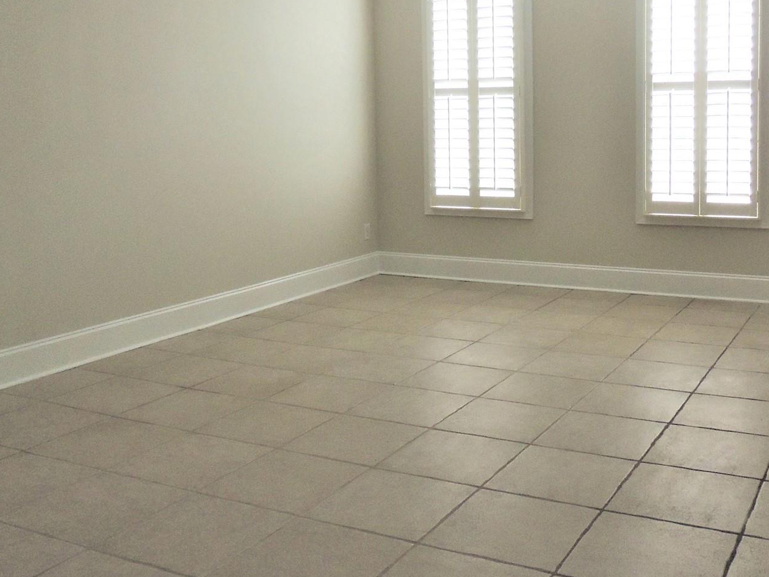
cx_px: 491
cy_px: 189
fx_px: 866
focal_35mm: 39
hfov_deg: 47.3
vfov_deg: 36.4
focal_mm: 4.3
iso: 400
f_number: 3
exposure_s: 1/30
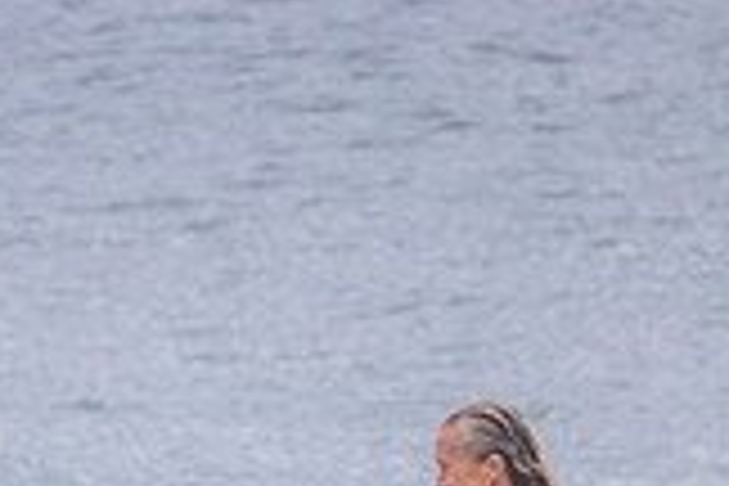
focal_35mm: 2857
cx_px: 166
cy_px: 790
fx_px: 57850
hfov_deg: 0.7
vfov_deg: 0.5
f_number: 11
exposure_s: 1/2000
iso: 1600
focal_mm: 800
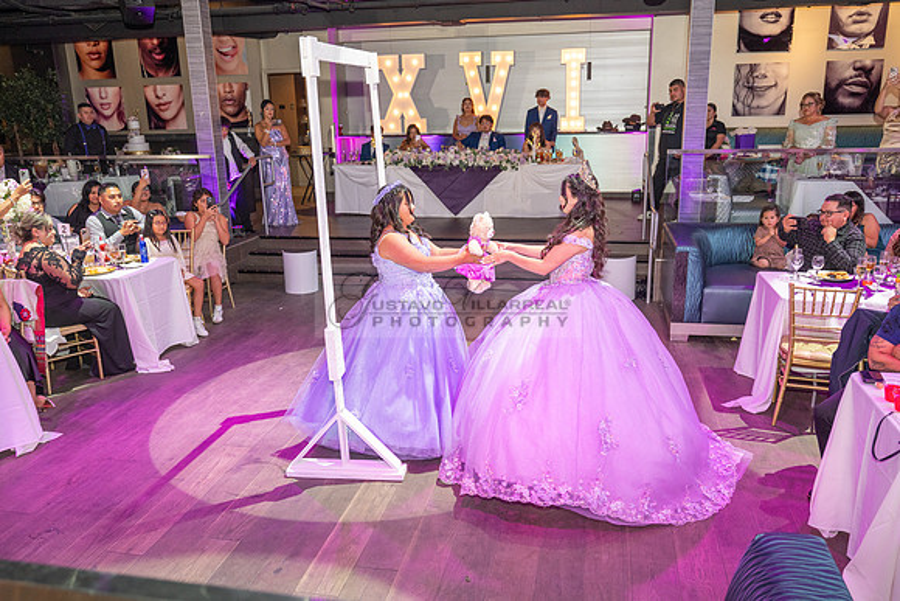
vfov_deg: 45.0
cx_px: 450
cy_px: 300
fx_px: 725
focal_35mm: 29
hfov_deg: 63.6
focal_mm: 29
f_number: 3.5
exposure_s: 1/125
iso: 1000
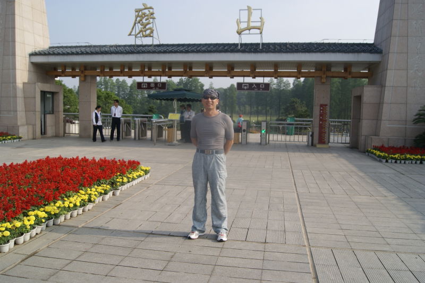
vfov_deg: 43.6
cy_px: 142
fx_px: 354
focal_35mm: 30
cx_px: 212
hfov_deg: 61.9
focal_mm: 20
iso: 100
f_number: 5
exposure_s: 1/320
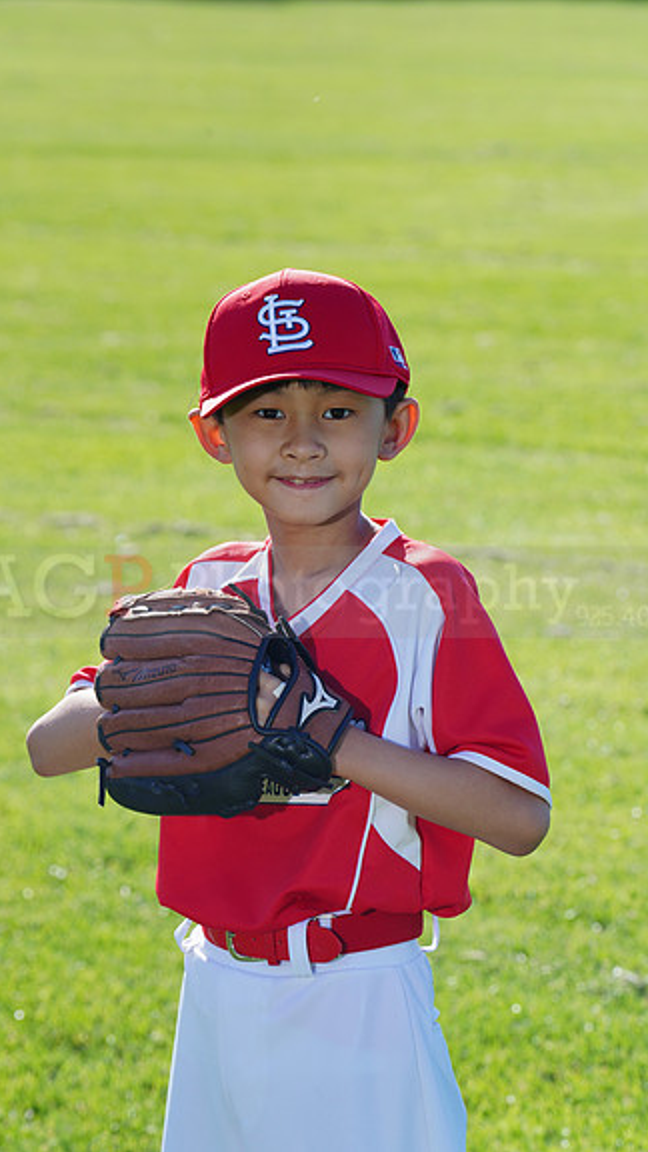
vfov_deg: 11.2
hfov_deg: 6.3
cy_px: 574
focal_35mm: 192
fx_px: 5865
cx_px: 315
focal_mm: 182
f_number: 10
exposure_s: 1/200
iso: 200
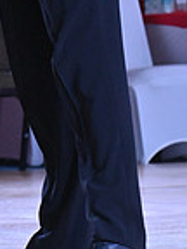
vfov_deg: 3.5
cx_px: -82
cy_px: -76
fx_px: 4055
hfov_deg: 2.6
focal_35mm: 563
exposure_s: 1/400
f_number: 7.1
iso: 4000
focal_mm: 145
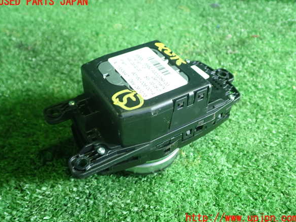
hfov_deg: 55.4
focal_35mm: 33
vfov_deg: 42.9
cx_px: 148
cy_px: 110
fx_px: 282
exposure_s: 1/30
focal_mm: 5.79
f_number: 2.4
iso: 320
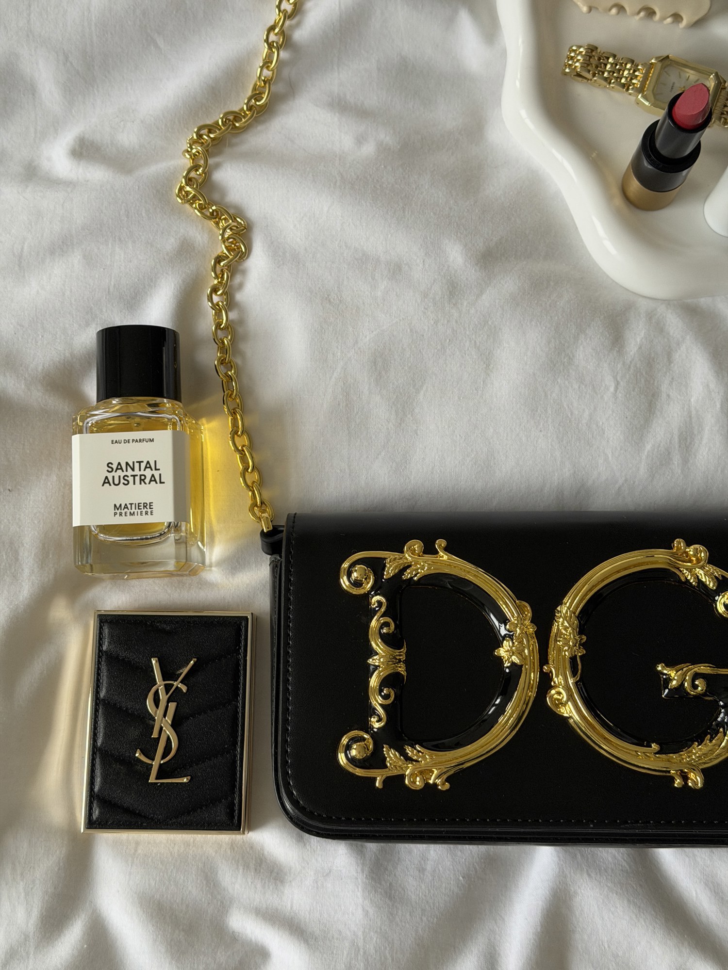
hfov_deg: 30.3
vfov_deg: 39.7
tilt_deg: -81.8
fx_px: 1346
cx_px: 364
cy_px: 485
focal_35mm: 48
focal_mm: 6.76
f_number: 1.78
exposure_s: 1/60
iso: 250
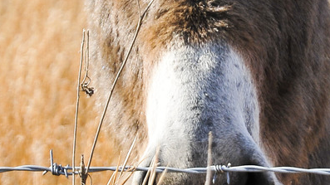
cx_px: 204
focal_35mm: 298
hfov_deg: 7.2
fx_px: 2607
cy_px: 19
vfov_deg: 4.1
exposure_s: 1/500
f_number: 8
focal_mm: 50
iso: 250
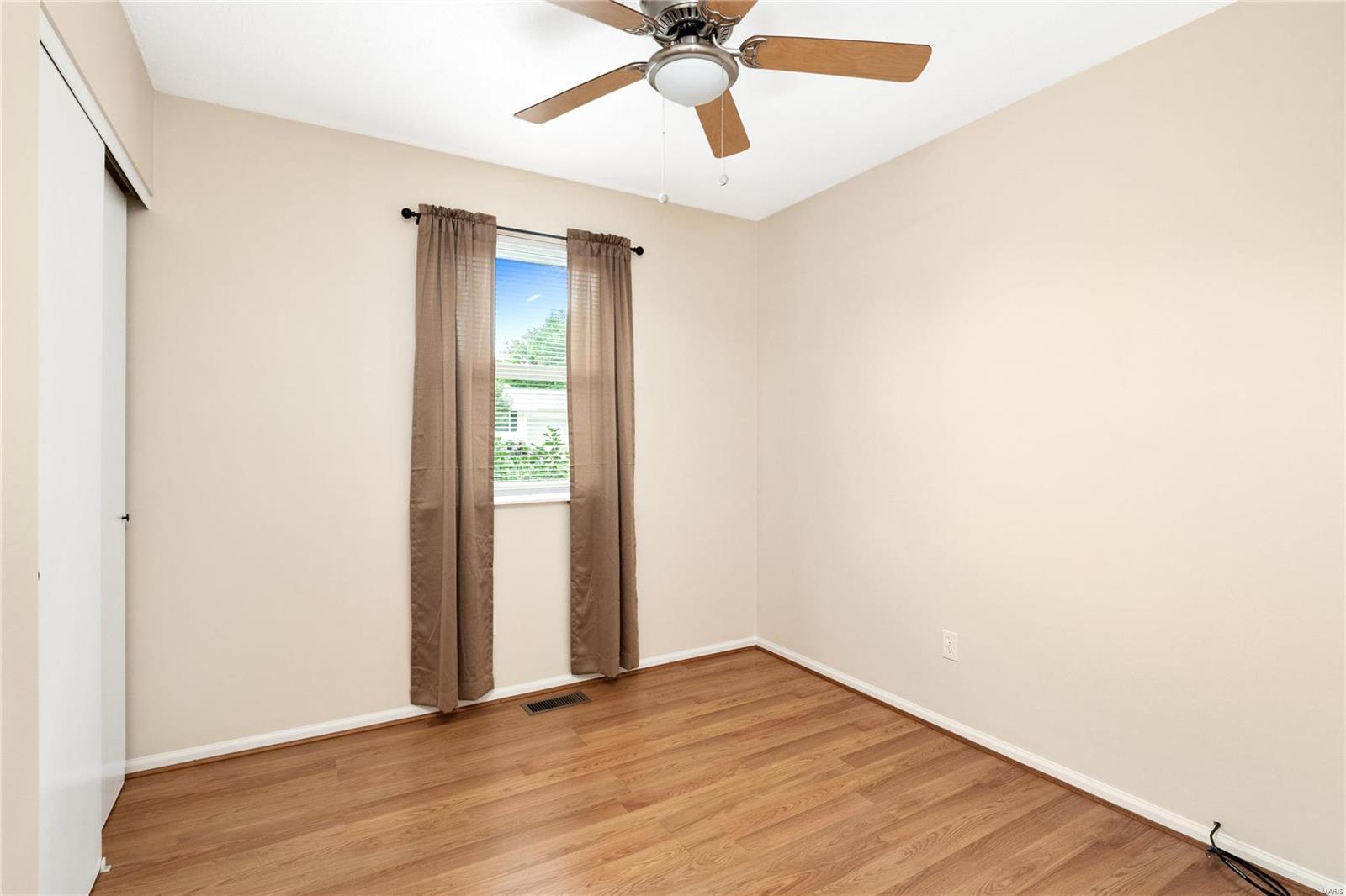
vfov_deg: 73.7
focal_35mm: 16
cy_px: 448
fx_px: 598
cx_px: 673
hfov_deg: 96.7
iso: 400
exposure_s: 1/2.5
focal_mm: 8
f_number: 8
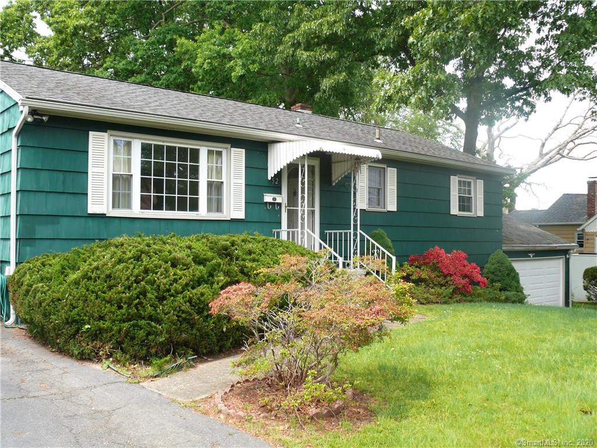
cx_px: 298
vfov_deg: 40.7
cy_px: 224
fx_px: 604
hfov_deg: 52.6
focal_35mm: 35
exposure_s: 1/200
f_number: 4
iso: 100
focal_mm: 7.4
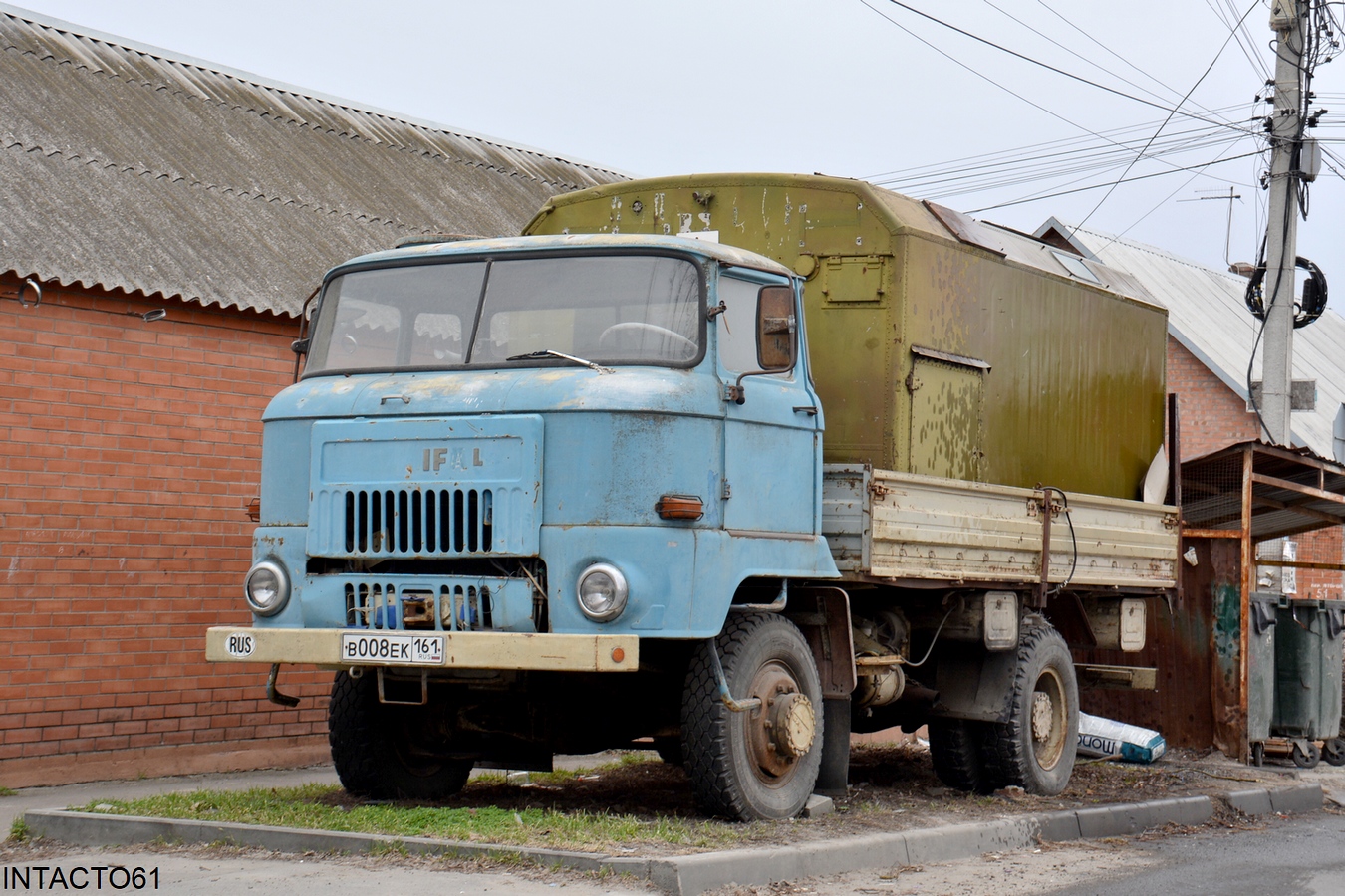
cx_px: 672
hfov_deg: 35.1
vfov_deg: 23.8
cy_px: 448
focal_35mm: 57
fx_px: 2129
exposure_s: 1/200
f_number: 7.1
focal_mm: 38
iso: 200
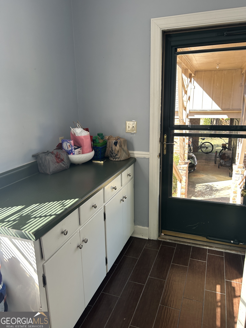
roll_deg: -2.0
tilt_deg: -15.0
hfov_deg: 53.1
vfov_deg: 67.3
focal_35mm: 26
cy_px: 164
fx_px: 246
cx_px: 123
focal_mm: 5.7
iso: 50
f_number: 1.5
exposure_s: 1/162
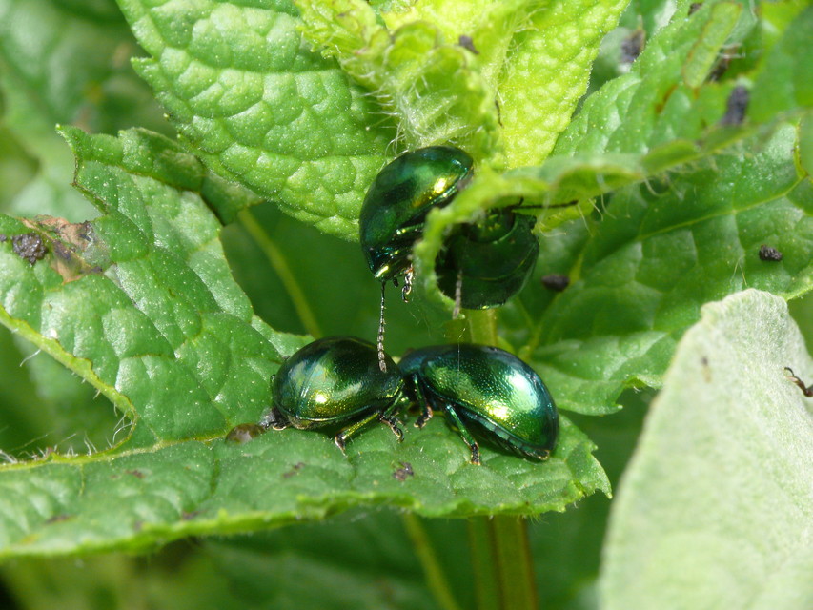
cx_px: 406
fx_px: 4134
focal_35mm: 176
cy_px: 305
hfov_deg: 11.2
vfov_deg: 8.4
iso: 200
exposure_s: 1/80
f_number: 9
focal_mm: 37.1
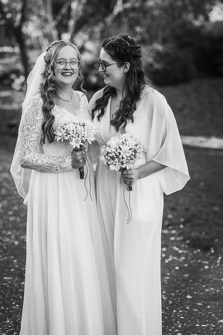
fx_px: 792
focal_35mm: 85
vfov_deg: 23.9
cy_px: 168
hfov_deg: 16.0
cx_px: 112
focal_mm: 85
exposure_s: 1/800
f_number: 2.8
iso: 100
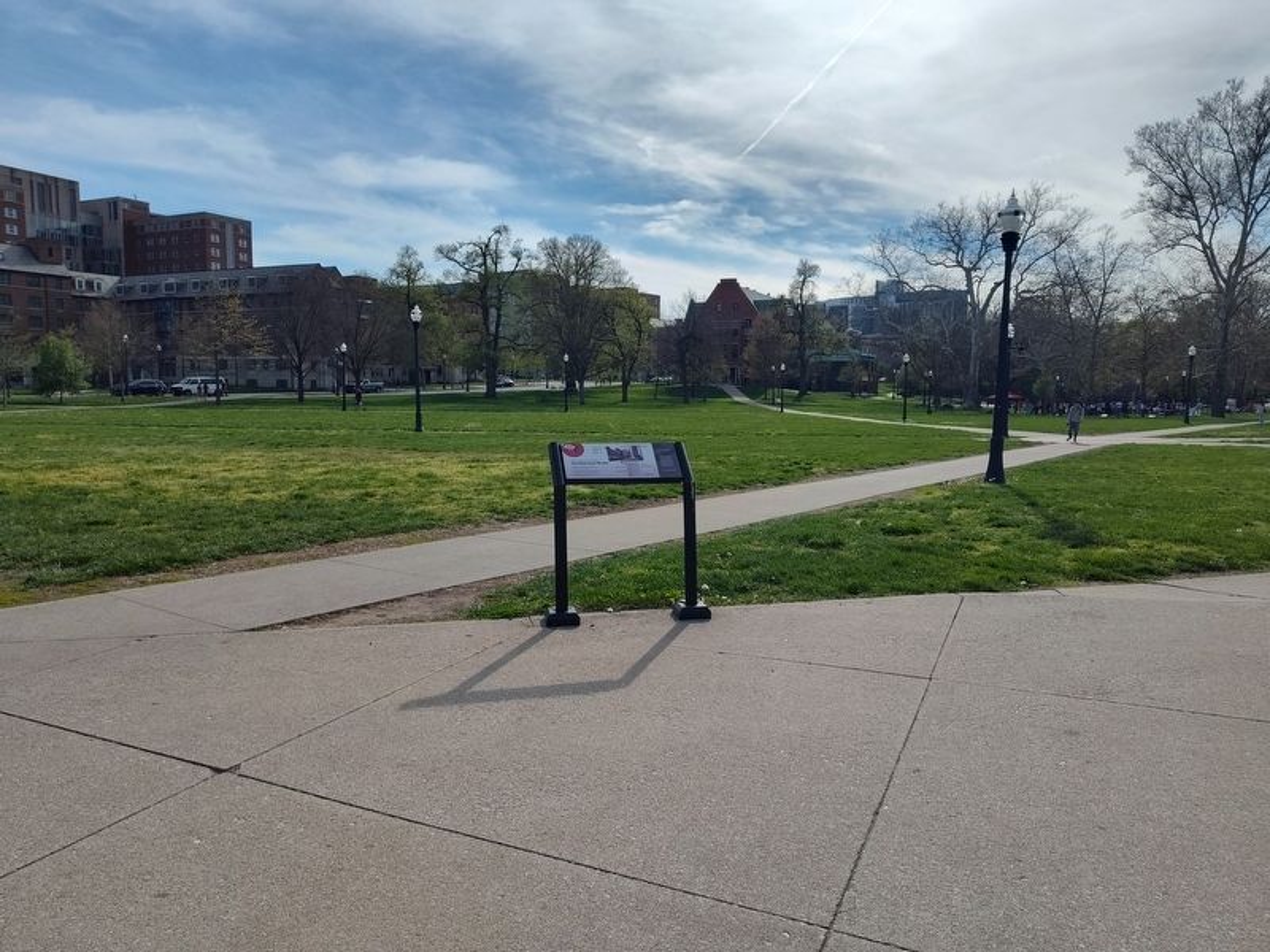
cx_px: 635
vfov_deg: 58.9
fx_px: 844
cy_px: 476
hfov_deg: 73.9
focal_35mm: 23
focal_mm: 5.56
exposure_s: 1/4059
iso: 100
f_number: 1.8
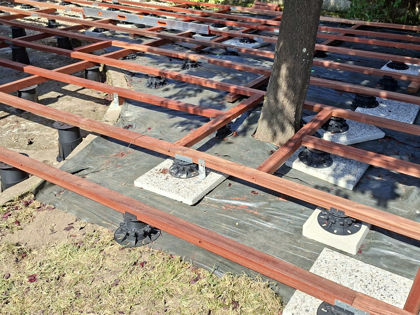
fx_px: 437
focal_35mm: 36
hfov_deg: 51.0
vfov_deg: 38.7
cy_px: 80
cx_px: 253
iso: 50
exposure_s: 1/1344
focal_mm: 5.54
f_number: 1.8
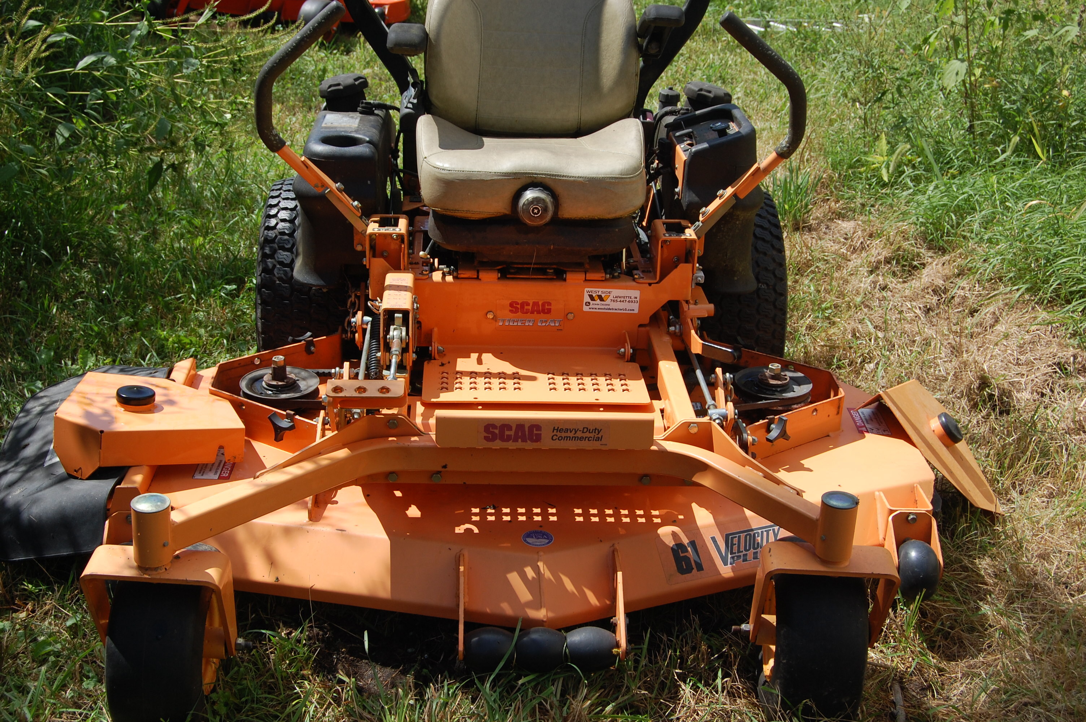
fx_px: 1447
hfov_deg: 41.1
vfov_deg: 28.0
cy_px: 361
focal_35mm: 48
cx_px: 543
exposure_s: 1/320
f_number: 9
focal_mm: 32
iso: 200
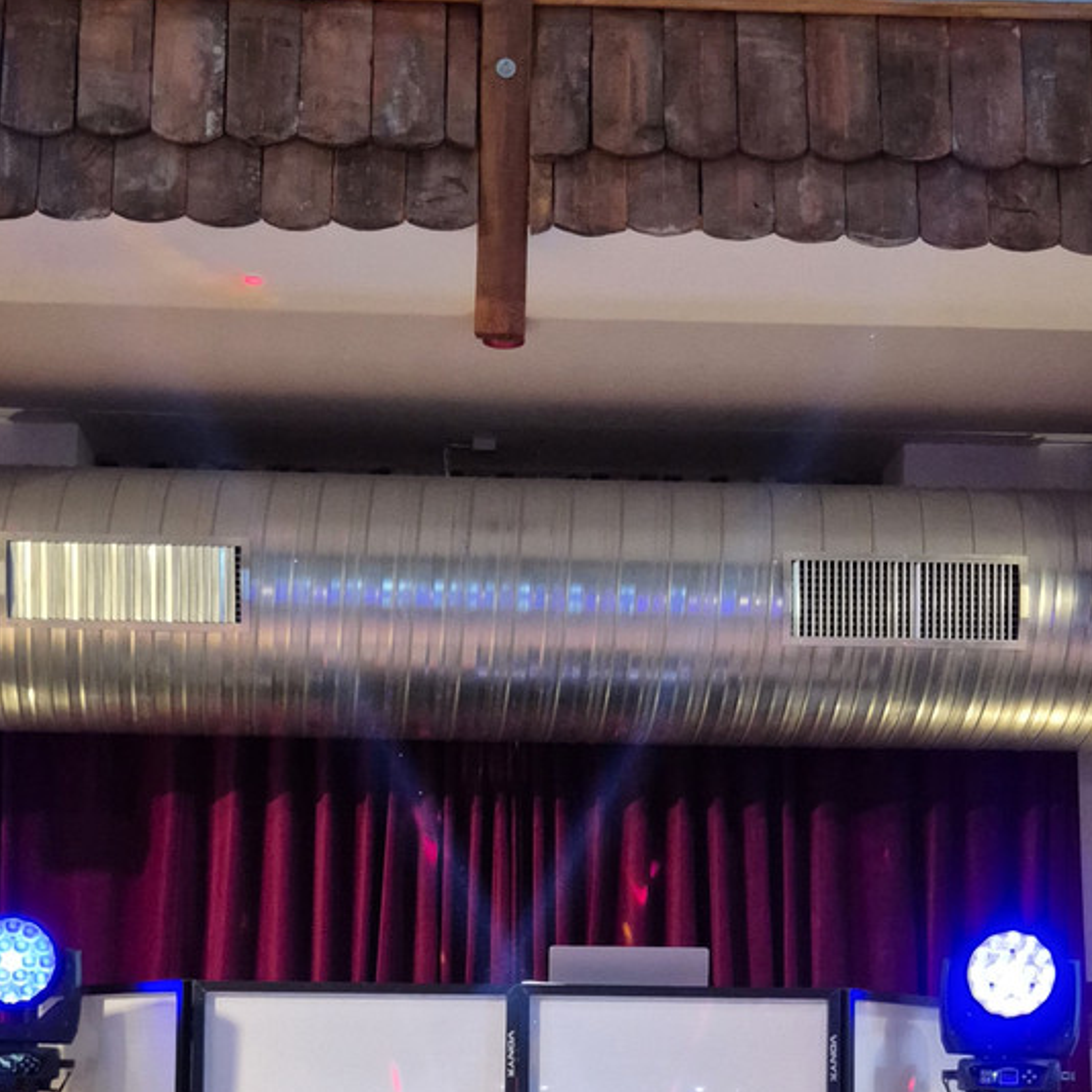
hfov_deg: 26.5
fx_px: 2320
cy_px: 1047
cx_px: 491
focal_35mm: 65
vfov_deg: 25.4
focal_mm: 5.4
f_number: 1.8
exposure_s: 1/120
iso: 1000
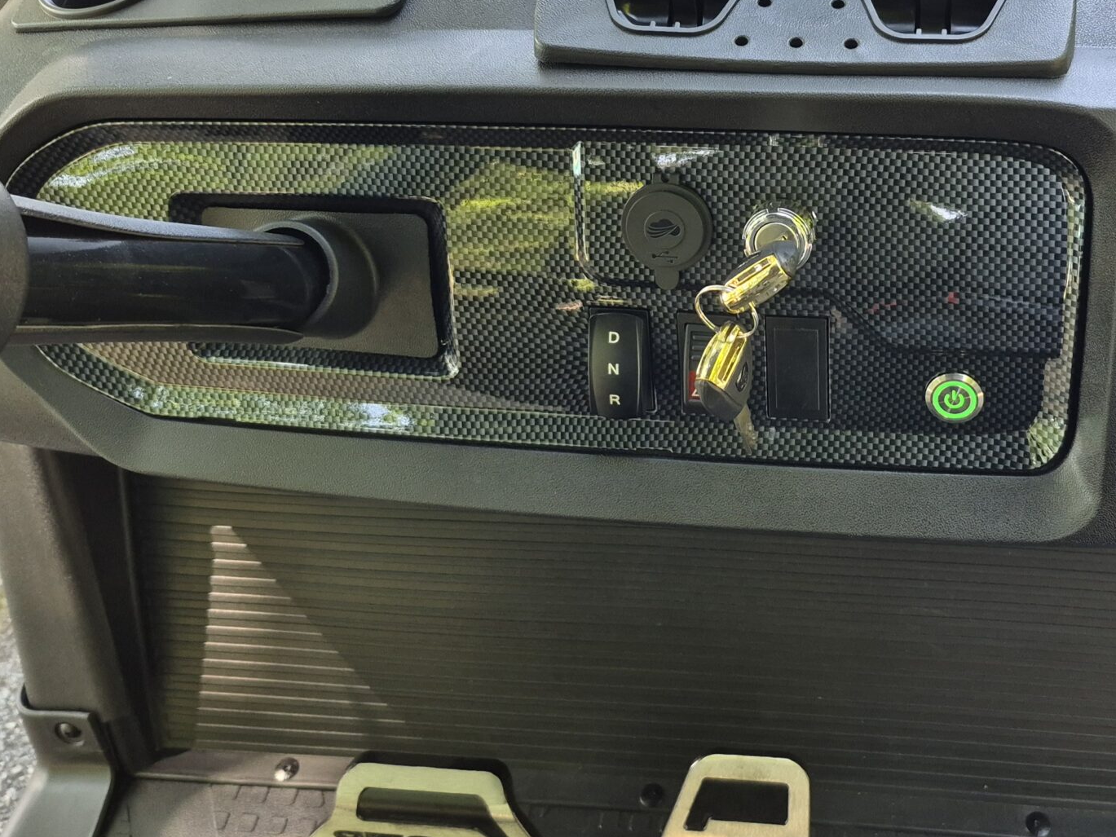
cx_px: 766
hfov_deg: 43.1
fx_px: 1386
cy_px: 231
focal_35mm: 43
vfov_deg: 33.1
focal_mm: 5.4
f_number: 1.8
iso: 160
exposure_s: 1/180
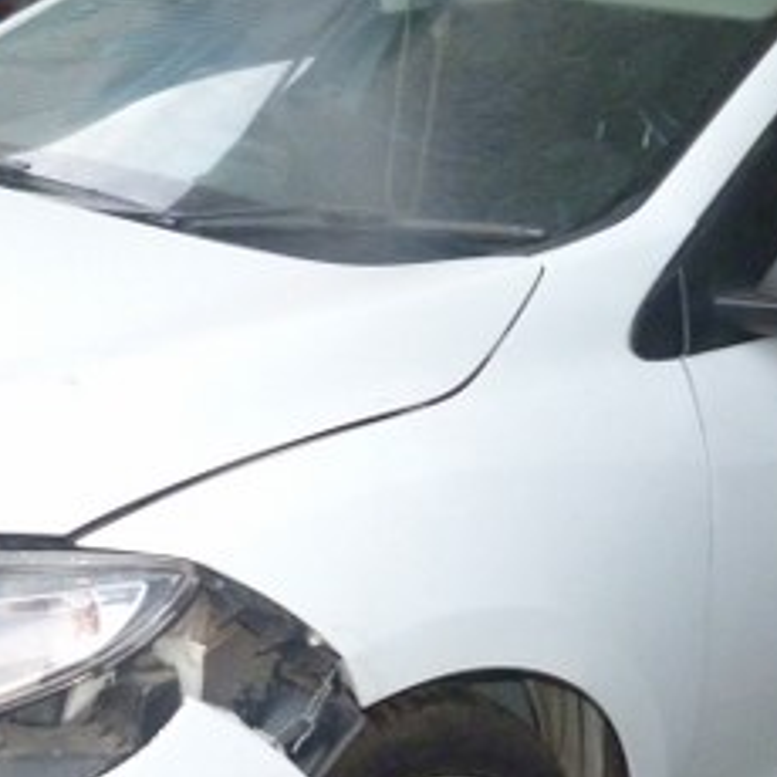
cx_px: 287
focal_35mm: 77
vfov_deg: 22.3
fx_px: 1955
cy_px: 561
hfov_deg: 22.4
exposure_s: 1/60
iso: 320
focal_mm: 4.5
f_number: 2.8
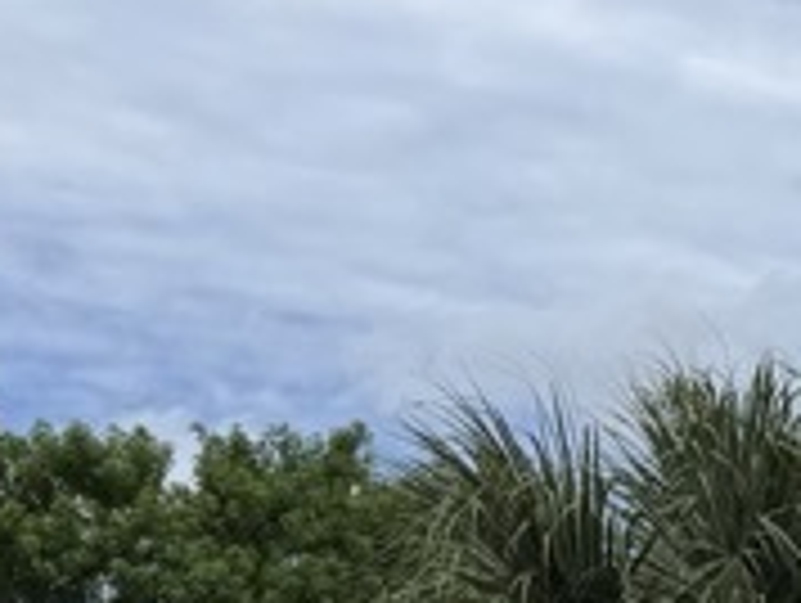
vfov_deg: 9.3
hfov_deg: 12.2
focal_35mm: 138
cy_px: 1570
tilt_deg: -7.2
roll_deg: -0.2
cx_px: 1742
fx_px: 3198
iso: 80
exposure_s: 1/6410
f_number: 1.78
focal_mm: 6.76
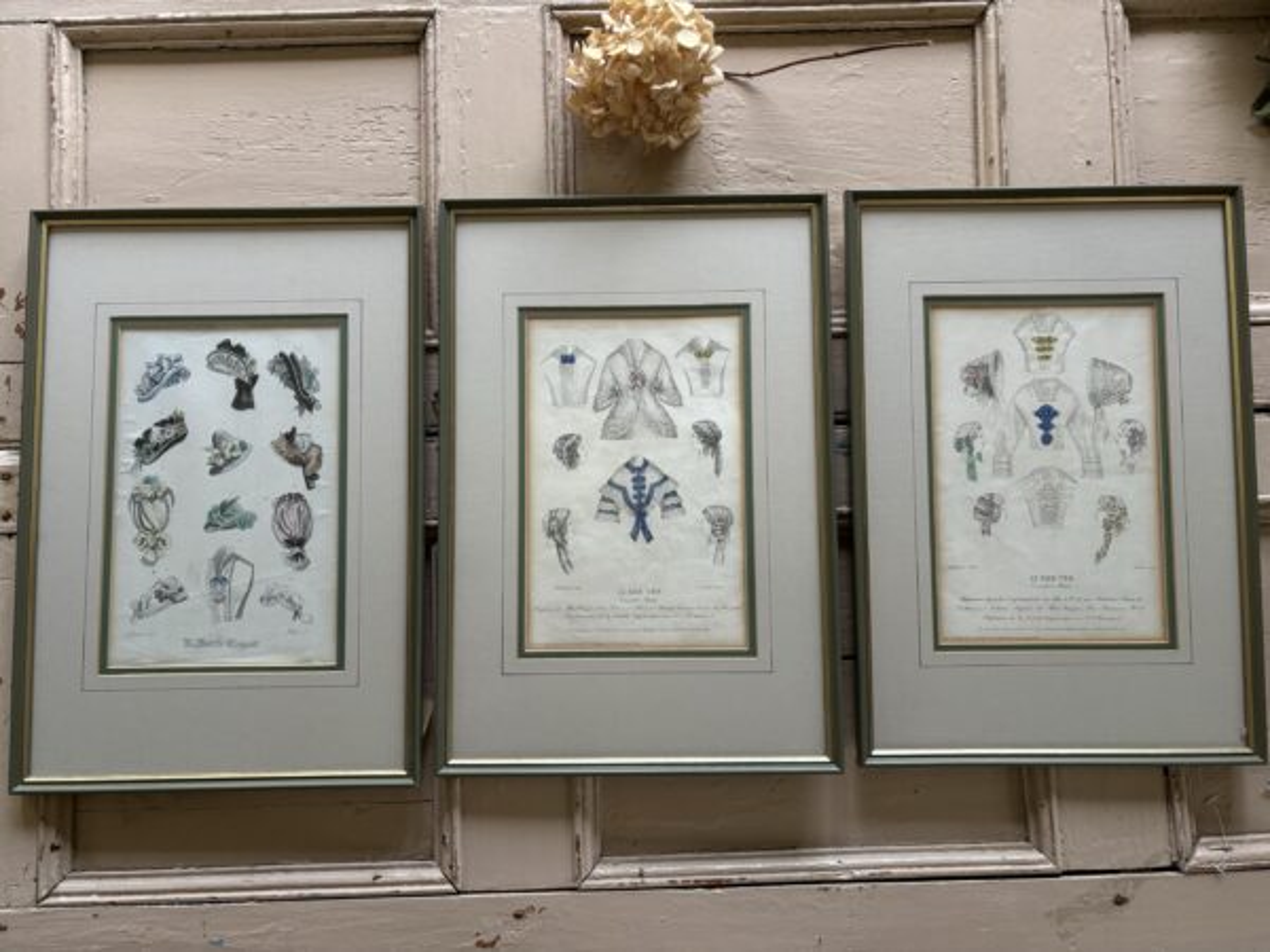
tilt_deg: -84.2
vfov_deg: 53.1
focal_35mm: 26
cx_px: 635
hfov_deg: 67.3
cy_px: 476
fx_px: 954
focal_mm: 5.96
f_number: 1.6
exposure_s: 1/60
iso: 160
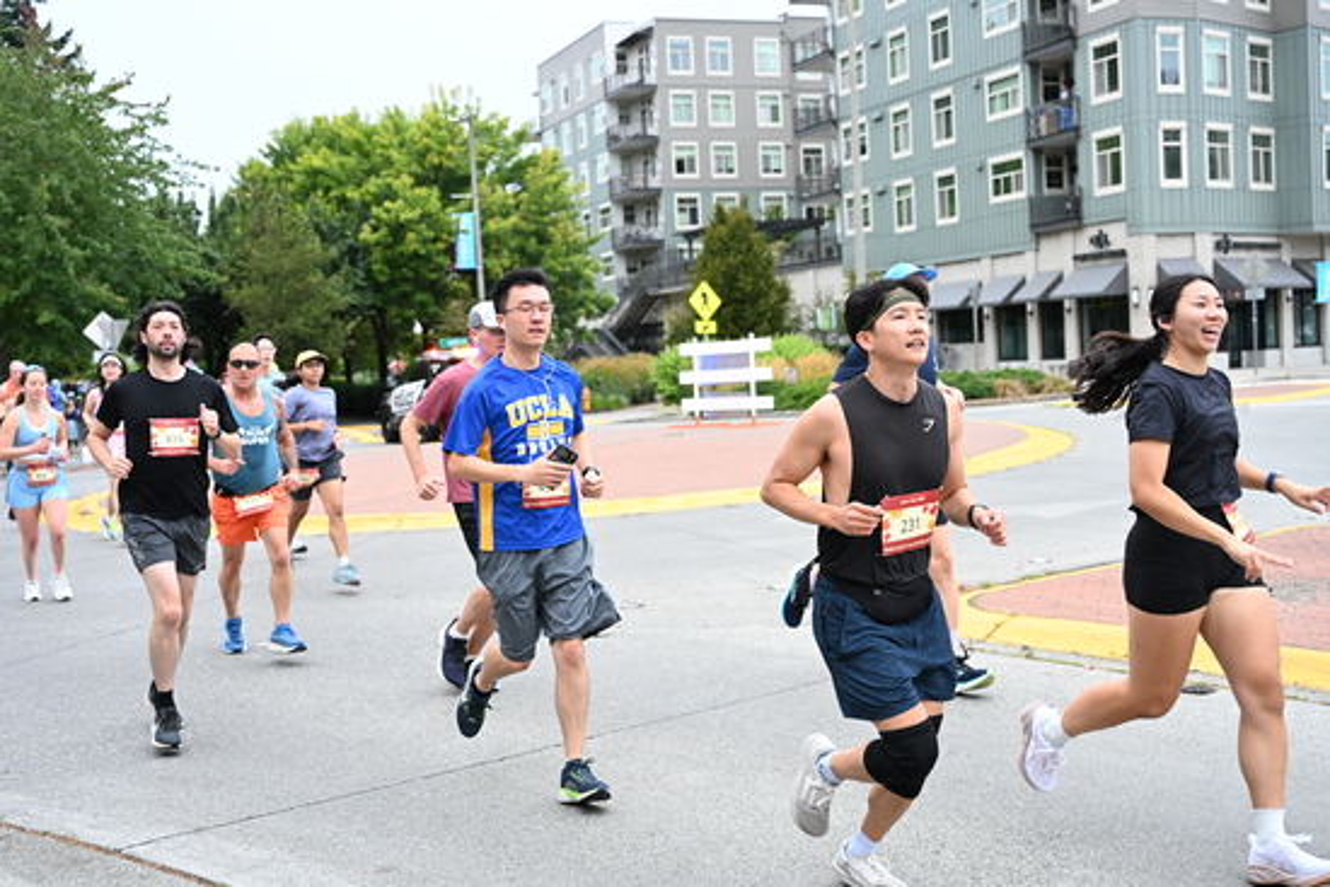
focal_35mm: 42
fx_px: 1552
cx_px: 665
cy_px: 444
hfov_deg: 46.4
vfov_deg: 31.9
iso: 2000
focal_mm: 42
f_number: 4
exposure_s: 1/800
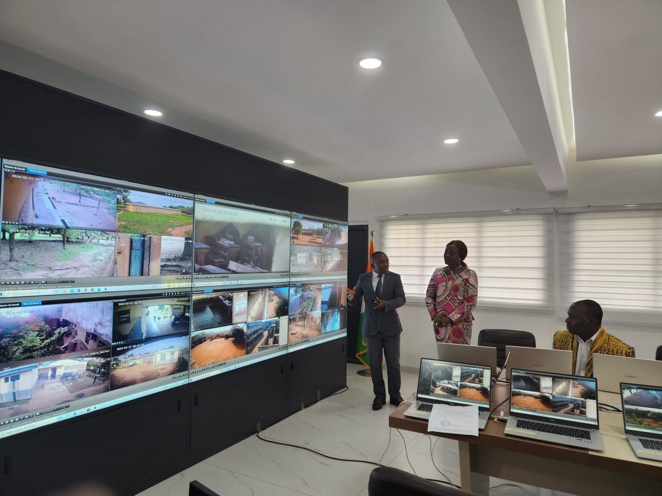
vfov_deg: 58.9
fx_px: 440
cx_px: 331
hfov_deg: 73.9
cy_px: 248
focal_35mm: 23
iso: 80
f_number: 1.8
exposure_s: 1/100
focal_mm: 5.4
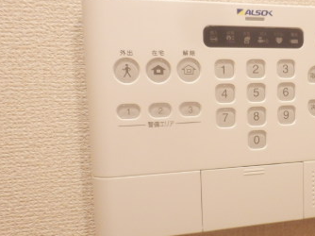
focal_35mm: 46
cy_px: 123
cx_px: 268
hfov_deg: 39.1
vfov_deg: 31.5
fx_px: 418
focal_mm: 4.2
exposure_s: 1/30
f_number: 3
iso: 400
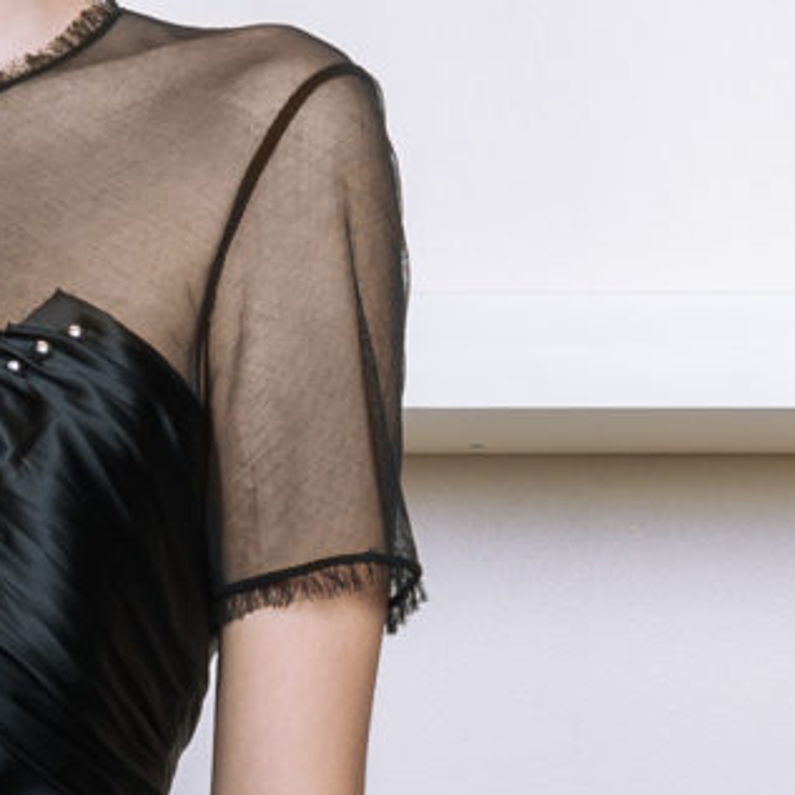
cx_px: -93
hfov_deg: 4.3
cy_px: 1960
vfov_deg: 4.2
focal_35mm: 411
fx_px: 10679
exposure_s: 1/125
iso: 200
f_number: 10
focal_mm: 85
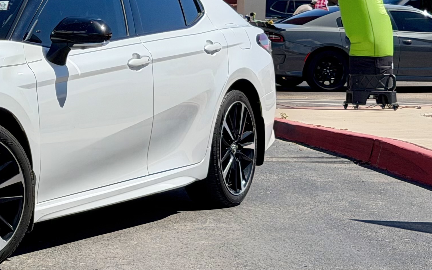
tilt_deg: -0.4
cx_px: -103
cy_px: 8
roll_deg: -0.9
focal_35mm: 135
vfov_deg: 9.6
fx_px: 1589
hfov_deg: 14.9
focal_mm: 6.76
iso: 80
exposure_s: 1/4878
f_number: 1.78
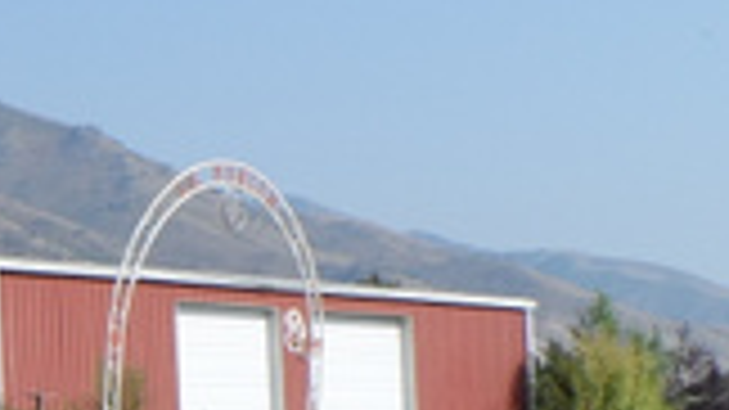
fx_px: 2667
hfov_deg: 13.8
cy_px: 491
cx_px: -612
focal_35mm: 138
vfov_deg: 8.7
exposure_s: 1/500
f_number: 4.8
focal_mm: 5.3
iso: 80
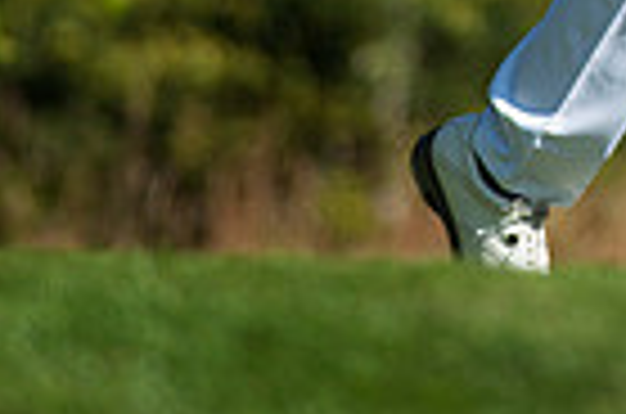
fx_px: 21773
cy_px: -436
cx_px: 833
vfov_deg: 1.1
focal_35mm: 1255
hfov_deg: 1.6
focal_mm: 300
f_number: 4
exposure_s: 1/2000
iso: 200
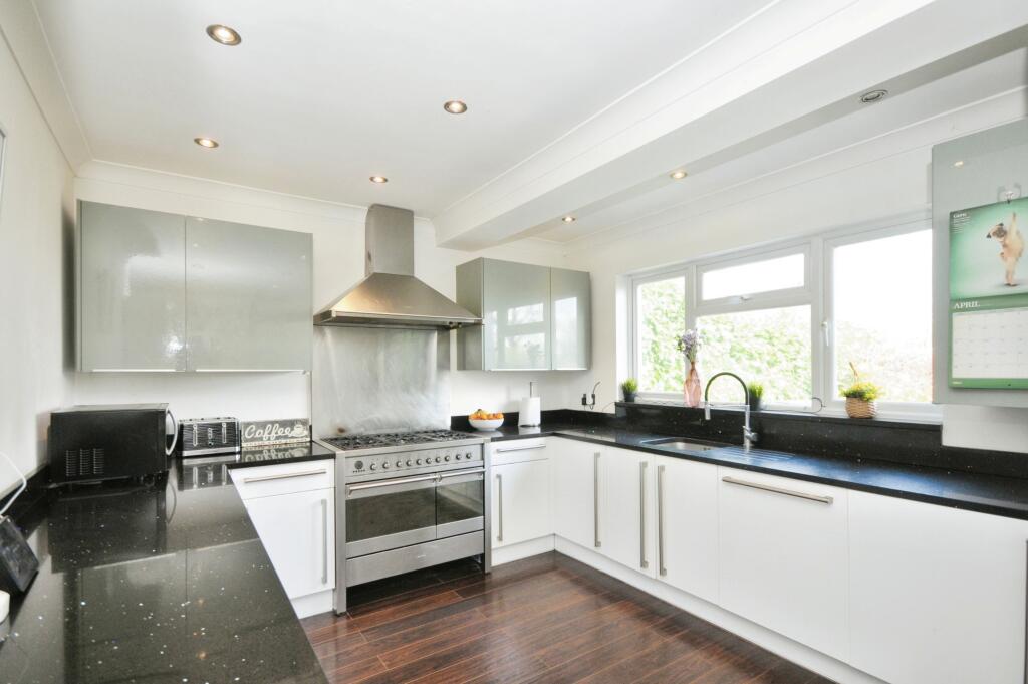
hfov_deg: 92.5
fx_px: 492
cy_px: 342
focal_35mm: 17
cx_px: 514
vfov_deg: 69.6
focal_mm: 11.5
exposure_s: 1/60
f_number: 6.3
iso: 500
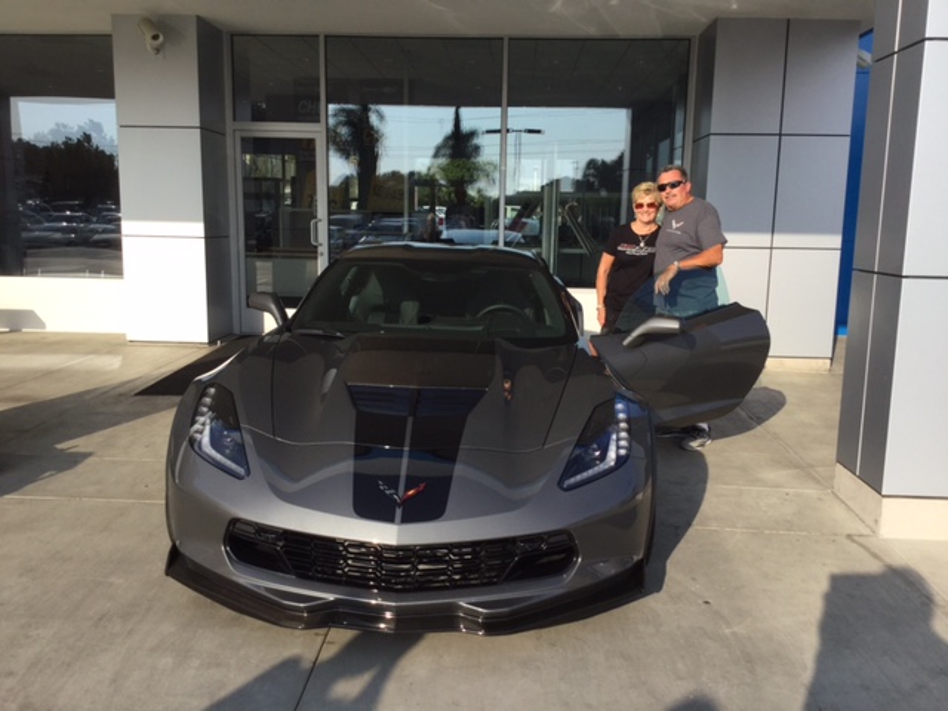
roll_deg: -2.2
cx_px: 474
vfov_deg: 45.4
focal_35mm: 31
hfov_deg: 58.4
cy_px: 356
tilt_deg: -10.9
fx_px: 849
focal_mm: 3.3
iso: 25
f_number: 2.4
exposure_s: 1/926
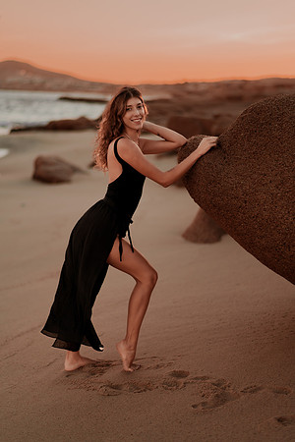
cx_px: 148
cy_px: 221
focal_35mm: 58
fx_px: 713
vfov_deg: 34.5
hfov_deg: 23.4
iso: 100
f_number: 1.4
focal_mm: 58
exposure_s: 1/800
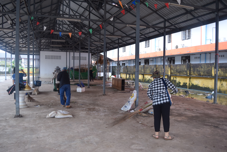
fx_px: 189
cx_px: 114
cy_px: 76
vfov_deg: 43.7
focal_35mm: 30
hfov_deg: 61.9
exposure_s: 1/400
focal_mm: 20
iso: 800
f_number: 3.5
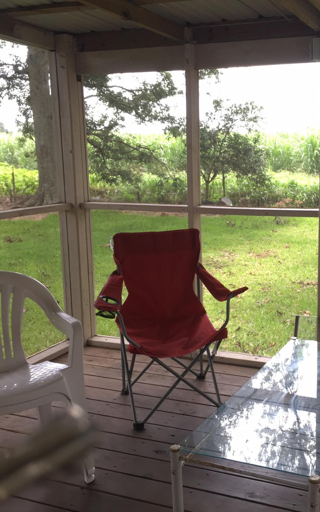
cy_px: 251
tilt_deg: -10.2
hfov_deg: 29.7
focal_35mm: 42
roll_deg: -0.3
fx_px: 586
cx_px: 262
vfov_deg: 47.2
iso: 40
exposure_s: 1/120
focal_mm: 4.15
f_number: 2.2
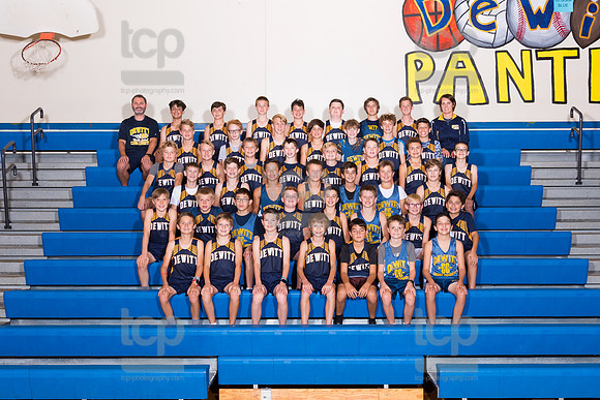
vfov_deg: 27.5
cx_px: 315
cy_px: 212
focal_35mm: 49
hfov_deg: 40.3
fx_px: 817
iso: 640
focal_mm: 40
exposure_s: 1/250
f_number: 7.1
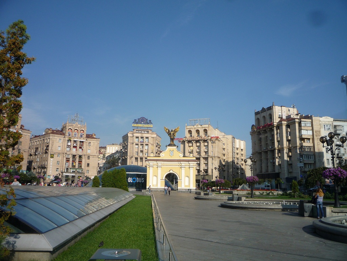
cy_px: 130
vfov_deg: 46.8
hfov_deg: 60.0
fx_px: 301
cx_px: 174
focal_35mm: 30
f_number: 5.6
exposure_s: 1/500
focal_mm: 5.2
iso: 100
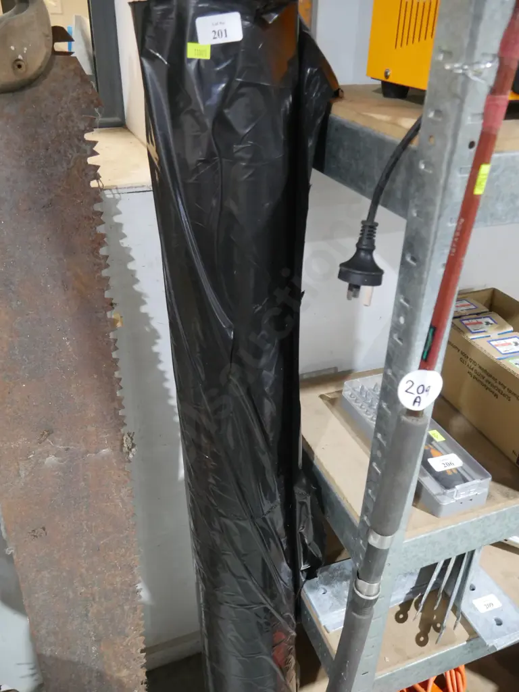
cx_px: 260
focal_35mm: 28
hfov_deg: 49.7
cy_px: 346
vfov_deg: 63.4
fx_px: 560
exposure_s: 1/60
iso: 2500
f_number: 3.5
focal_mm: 14
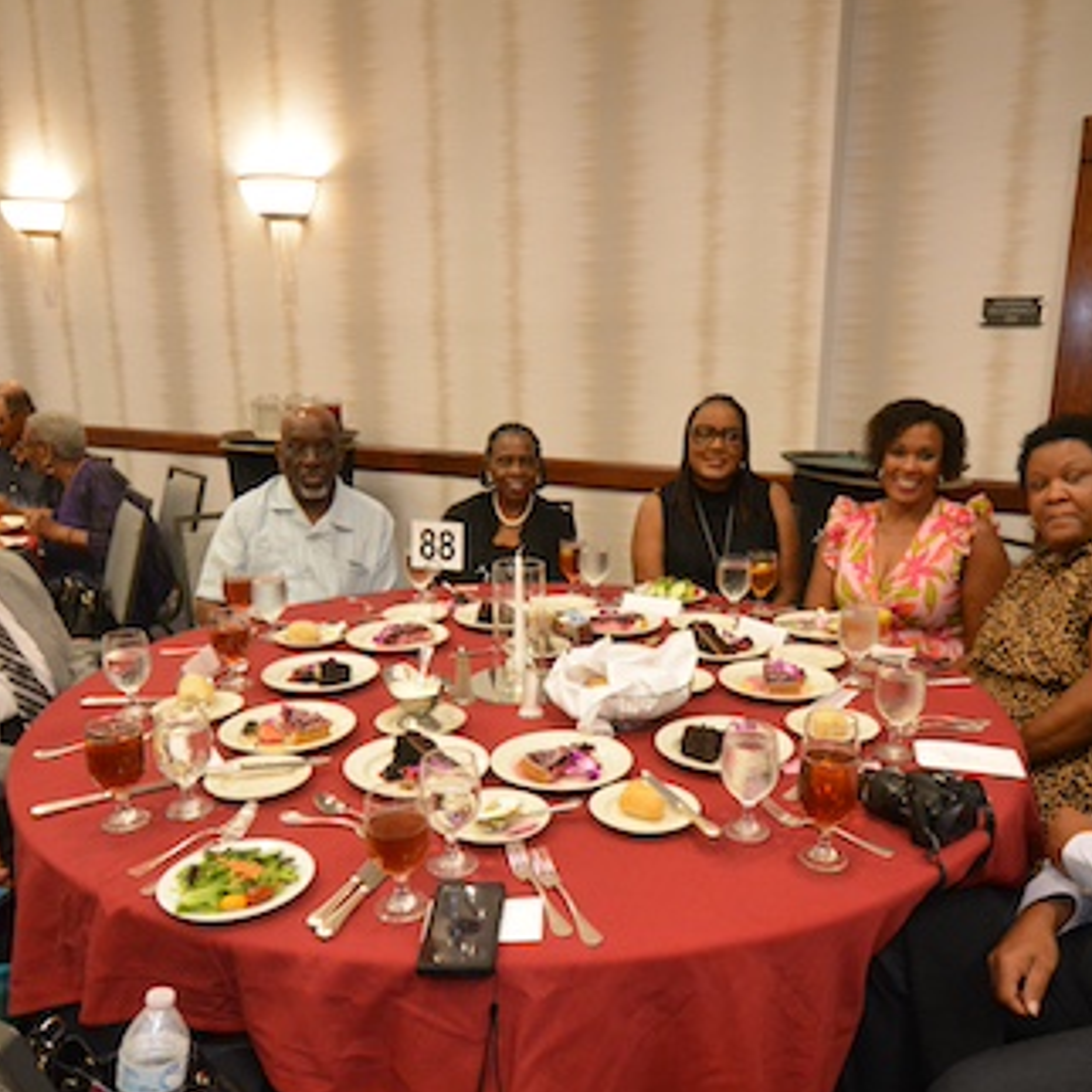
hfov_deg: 57.5
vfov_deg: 57.5
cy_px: 602
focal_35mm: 28
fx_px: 994
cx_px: 573
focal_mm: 11
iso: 1600
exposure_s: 1/60
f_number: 4.8
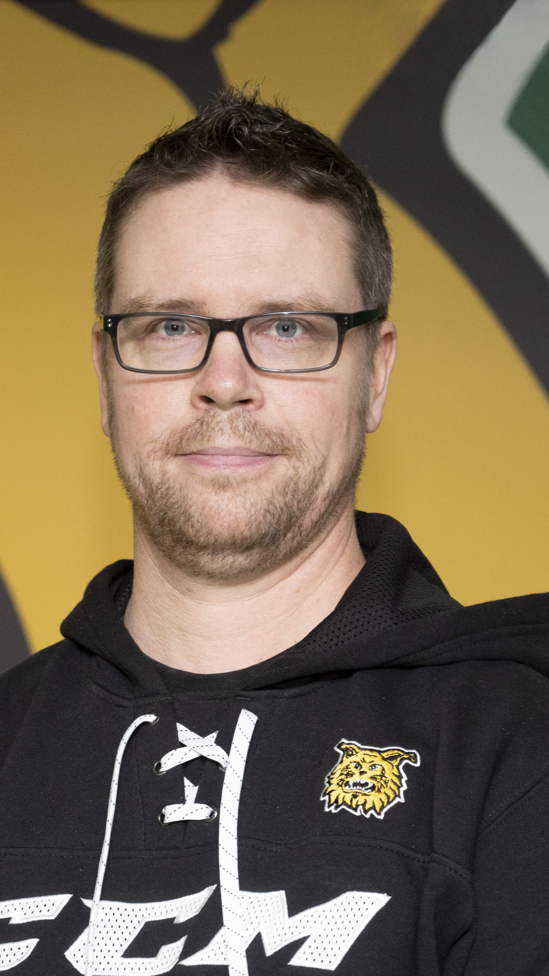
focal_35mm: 74
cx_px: 244
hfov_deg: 16.3
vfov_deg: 28.6
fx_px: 1915
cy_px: 488
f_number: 4
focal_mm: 70
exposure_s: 1/200
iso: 400
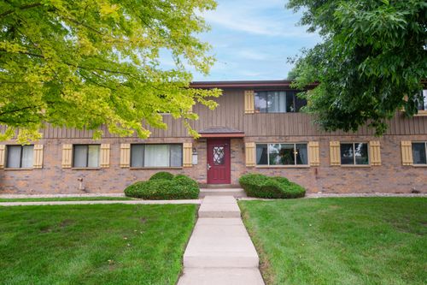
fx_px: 285
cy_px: 142
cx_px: 214
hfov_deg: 73.8
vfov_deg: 53.1
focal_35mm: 24
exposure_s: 1/400
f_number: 8
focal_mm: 24
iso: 640
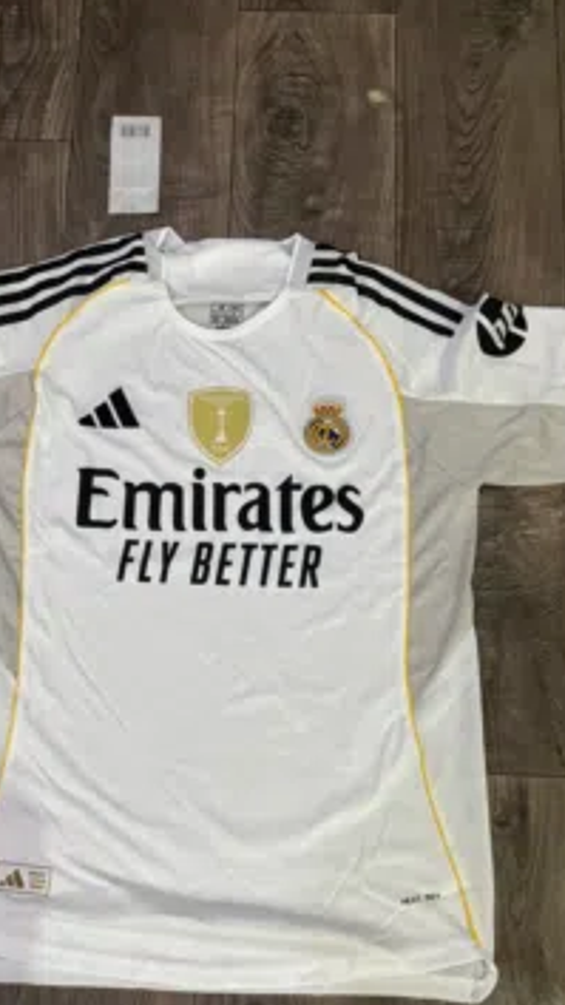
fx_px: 853
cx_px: 216
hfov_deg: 36.5
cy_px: 562
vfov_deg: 60.8
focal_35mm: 32
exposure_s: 1/60
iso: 400
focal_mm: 5.96
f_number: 1.6
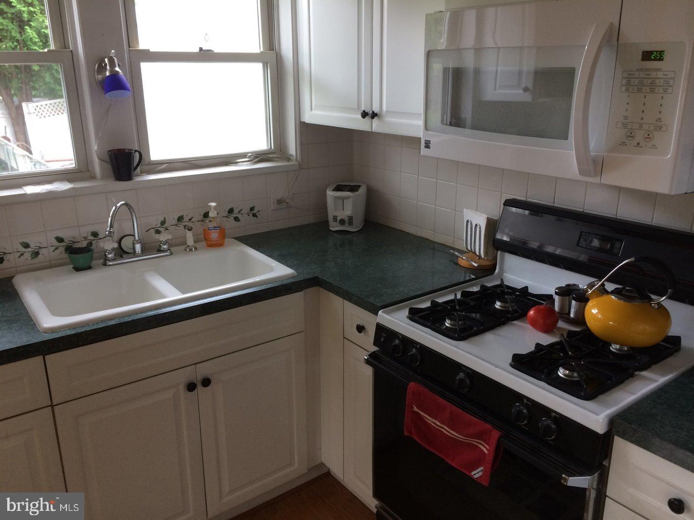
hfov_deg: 61.7
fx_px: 581
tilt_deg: -18.8
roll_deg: -1.6
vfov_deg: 48.2
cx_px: 347
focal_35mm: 29
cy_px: 260
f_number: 2.2
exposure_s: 1/33
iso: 40
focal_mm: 4.15
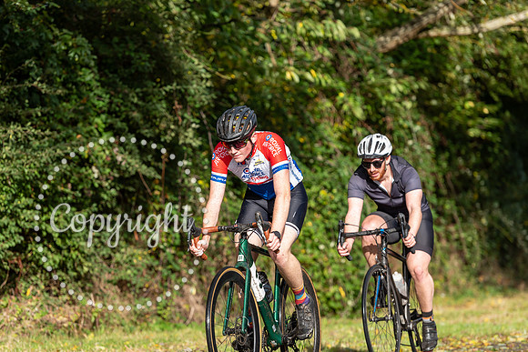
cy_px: 176
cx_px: 264
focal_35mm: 165
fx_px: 2420
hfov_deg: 12.4
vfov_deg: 8.3
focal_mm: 165
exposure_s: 1/1250
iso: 200
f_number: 4
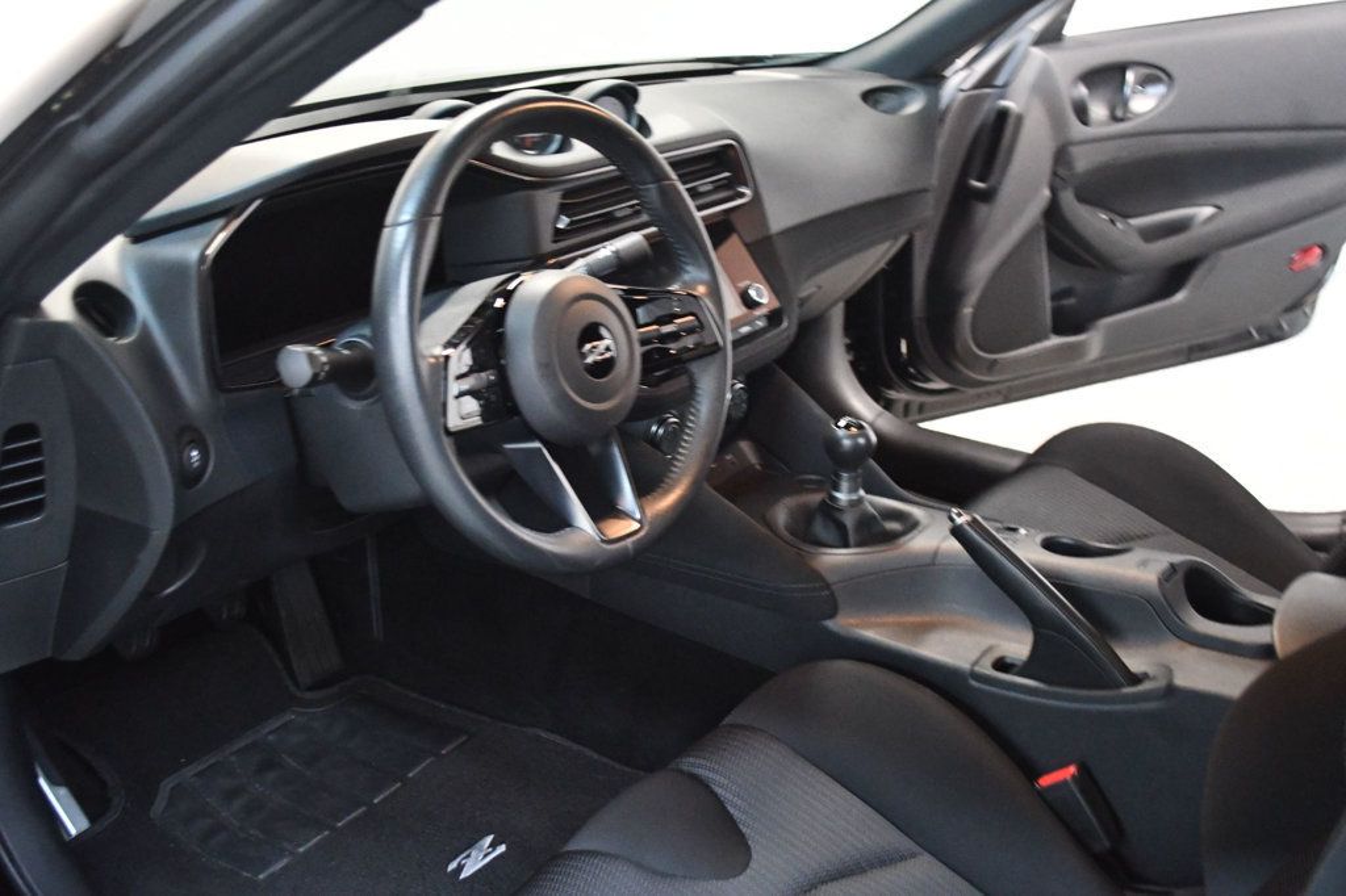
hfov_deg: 53.1
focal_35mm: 36
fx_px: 1345
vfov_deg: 36.8
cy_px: 448
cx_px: 673
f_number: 4
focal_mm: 24
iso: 7200
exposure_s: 1/60
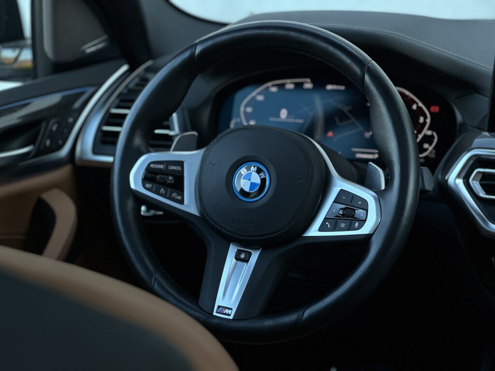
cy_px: 186
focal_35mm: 77
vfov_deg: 19.1
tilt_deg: -13.7
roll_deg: +1.1
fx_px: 1101
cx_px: 248
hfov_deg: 25.3
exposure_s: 1/100
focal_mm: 9
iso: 125
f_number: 2.8
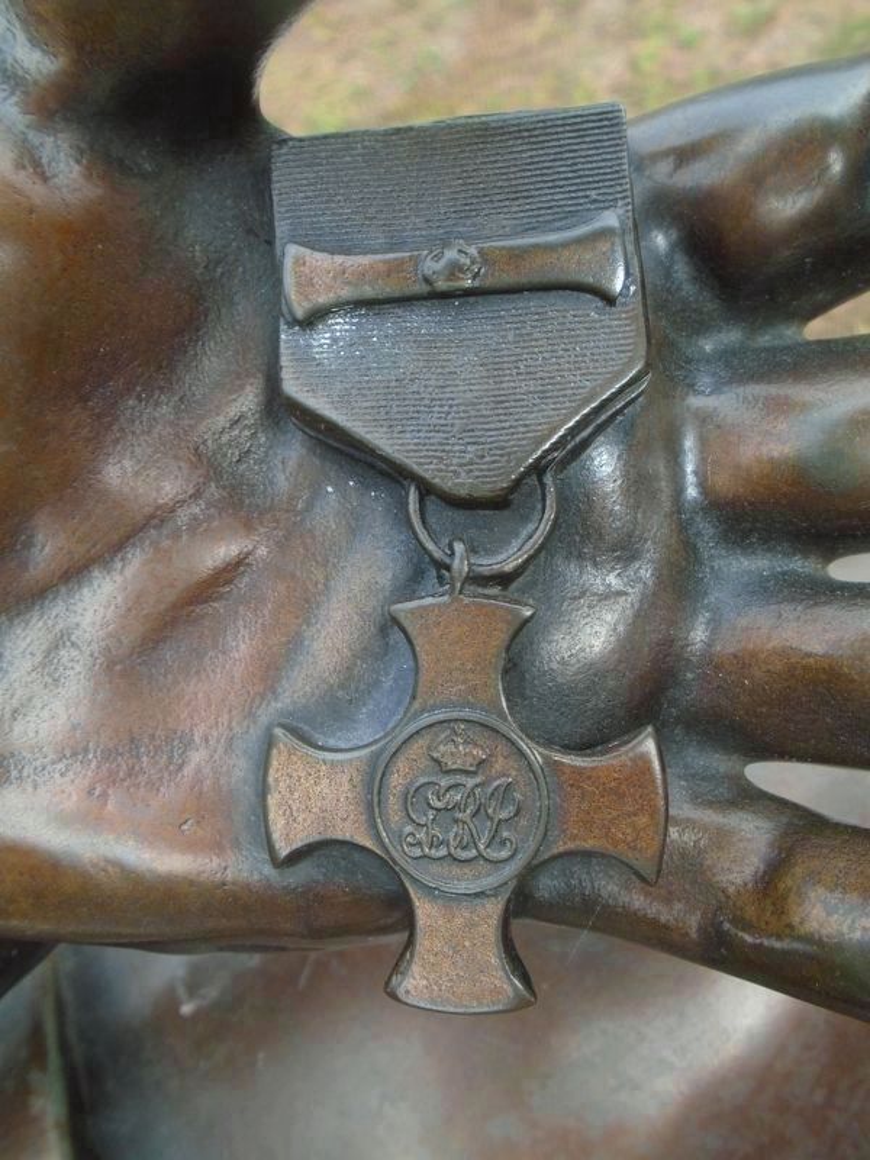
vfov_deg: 67.3
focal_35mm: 26
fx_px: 871
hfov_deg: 53.1
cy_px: 580
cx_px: 435
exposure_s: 1/160
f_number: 3.2
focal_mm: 4.6
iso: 100
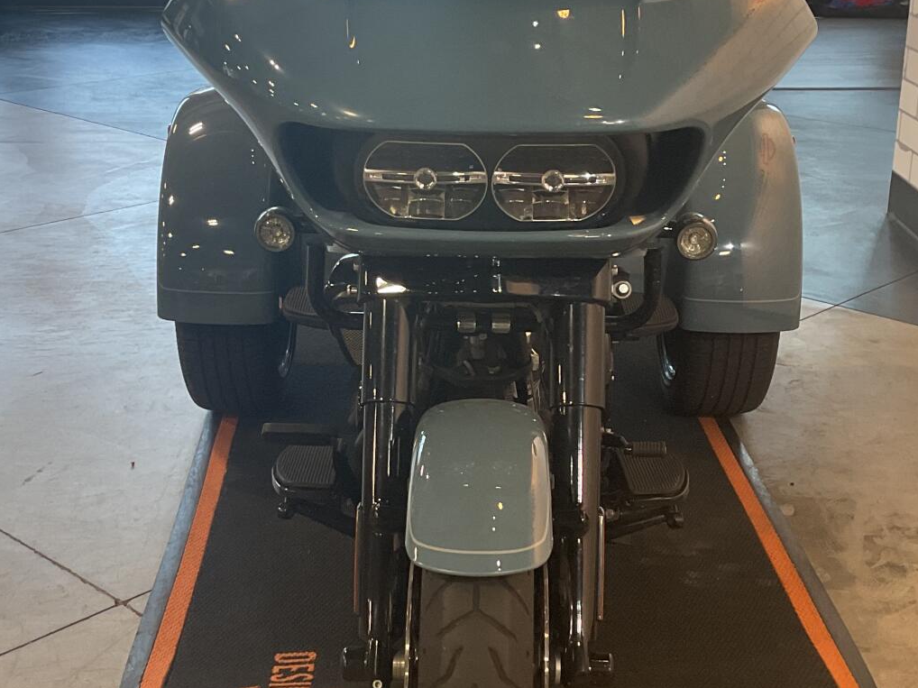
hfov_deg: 33.8
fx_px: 1511
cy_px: 335
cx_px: 481
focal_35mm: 57
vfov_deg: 25.6
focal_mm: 3
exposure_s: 1/60
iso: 64
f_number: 1.8
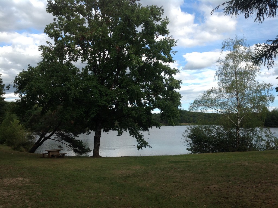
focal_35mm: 35
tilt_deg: +4.9
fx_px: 281
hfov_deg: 52.7
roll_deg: +0.4
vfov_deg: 40.6
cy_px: 104
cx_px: 139
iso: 50
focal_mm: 4.28
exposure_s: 1/864
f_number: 2.4
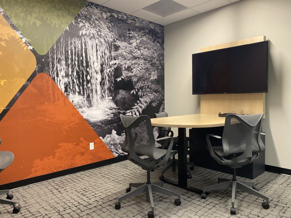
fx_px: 219
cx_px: 146
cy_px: 109
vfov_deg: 53.1
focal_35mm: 26
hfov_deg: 67.3
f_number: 1.8
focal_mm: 4.25
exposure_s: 1/60
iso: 320
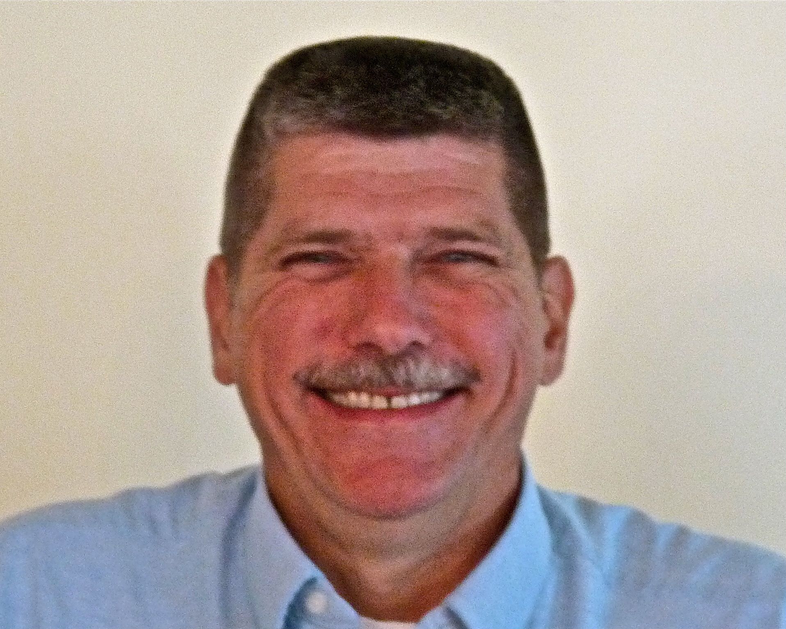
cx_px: 368
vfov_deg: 11.0
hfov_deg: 13.8
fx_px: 3257
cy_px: 315
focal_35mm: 140
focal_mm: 13.3
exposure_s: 1/15
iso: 400
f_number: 3.4
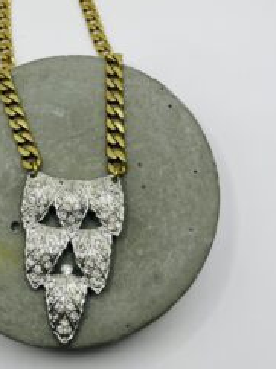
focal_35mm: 43
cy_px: 116
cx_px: 76
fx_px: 458
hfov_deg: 33.0
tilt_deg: -65.7
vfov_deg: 43.1
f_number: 1.6
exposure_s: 1/580
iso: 50
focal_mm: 5.1
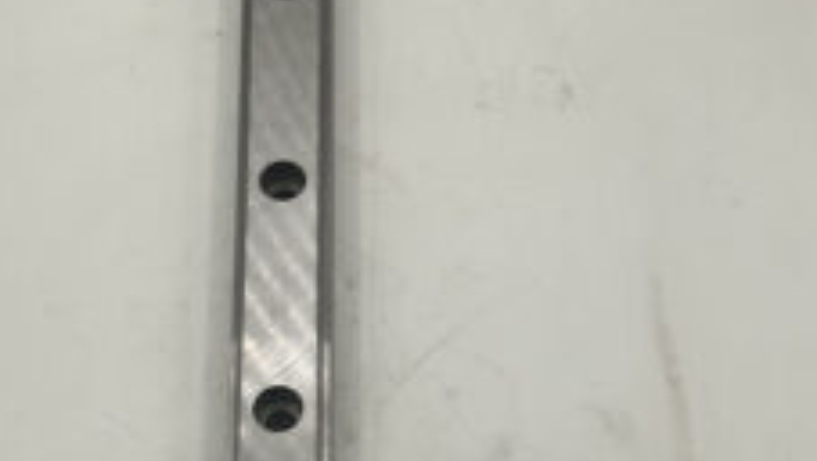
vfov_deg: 19.6
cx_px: 396
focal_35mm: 60
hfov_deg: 34.9
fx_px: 1301
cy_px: 439
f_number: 1.8
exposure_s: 1/804
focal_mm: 3
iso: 16
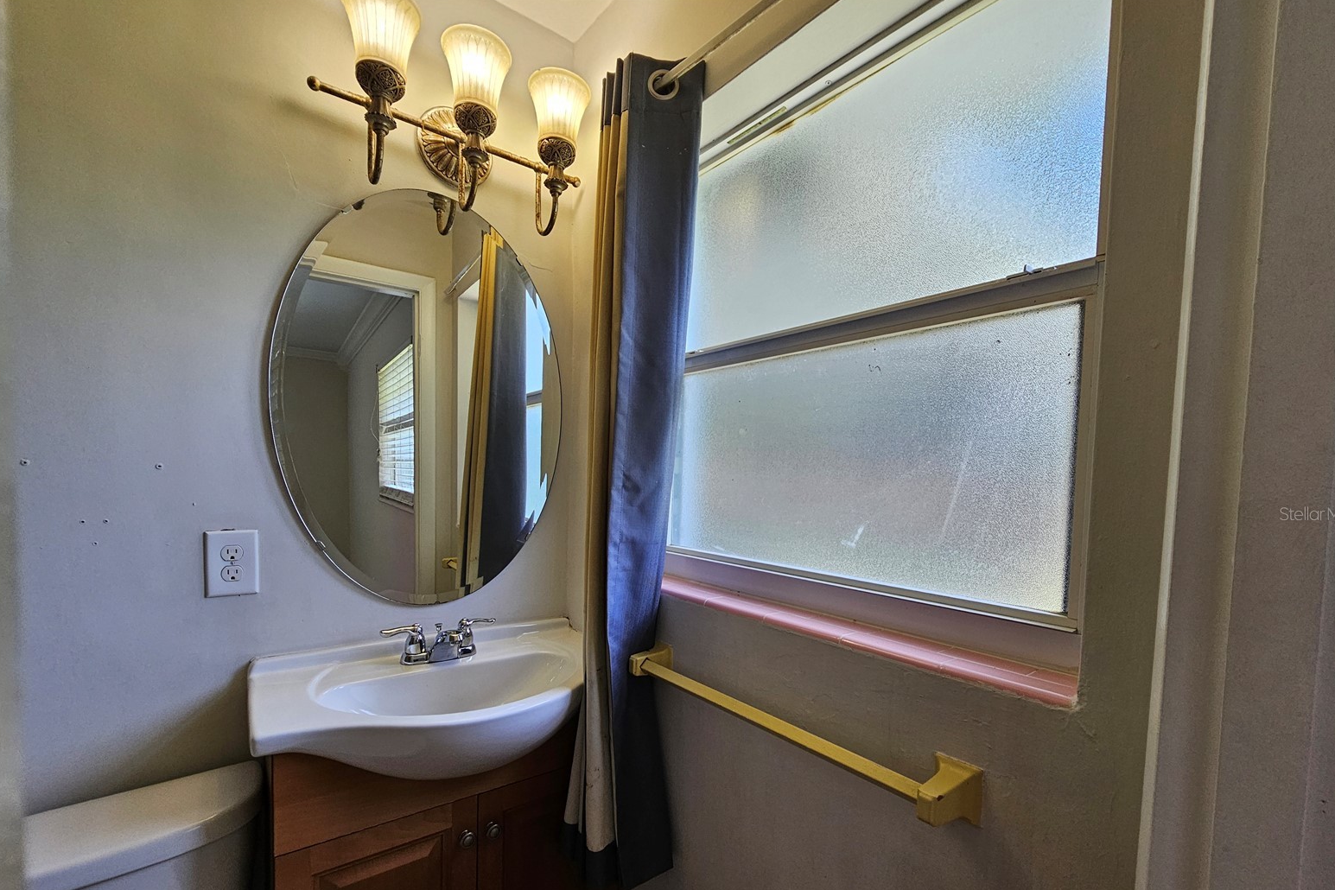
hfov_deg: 104.3
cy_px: 513
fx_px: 519
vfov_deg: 80.6
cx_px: 670
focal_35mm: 14
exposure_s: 1/120
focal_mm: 2.2
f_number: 2.2
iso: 100
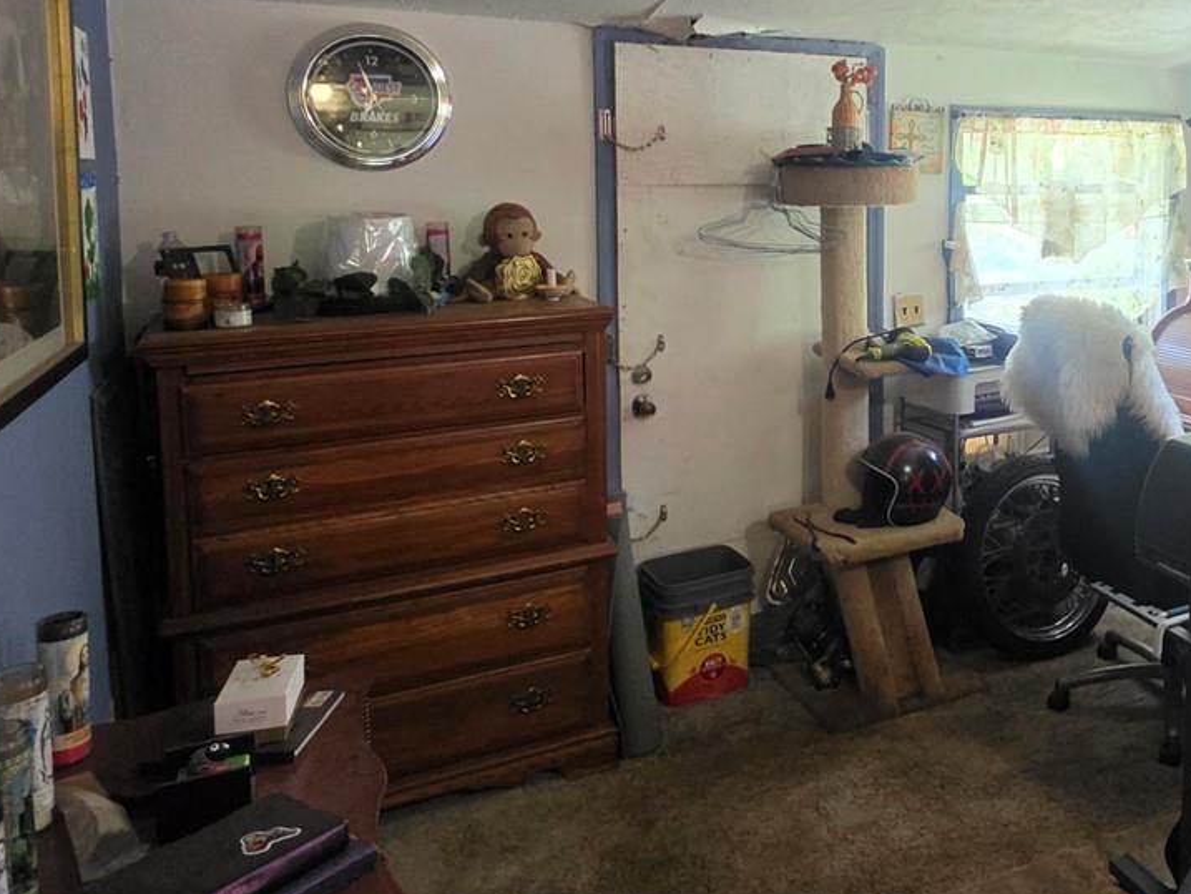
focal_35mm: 29
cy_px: 266
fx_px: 998
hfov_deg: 57.6
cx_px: 934
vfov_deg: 47.1
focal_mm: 2.2
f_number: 1.9
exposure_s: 1/60
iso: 500
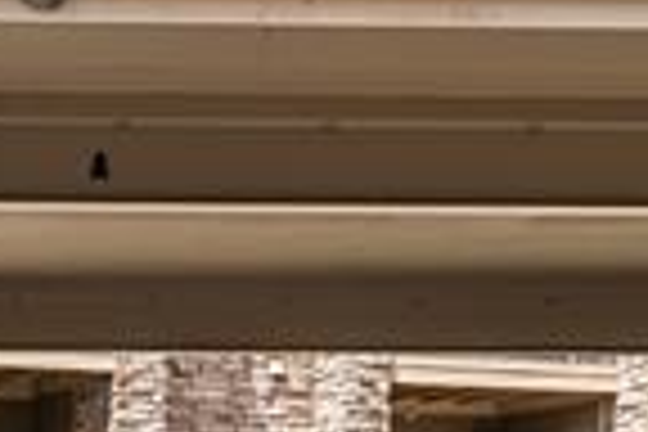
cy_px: 531
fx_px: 2322
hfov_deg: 15.9
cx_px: 256
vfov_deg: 10.4
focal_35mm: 129
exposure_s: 1/400
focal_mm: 29
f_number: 8
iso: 160
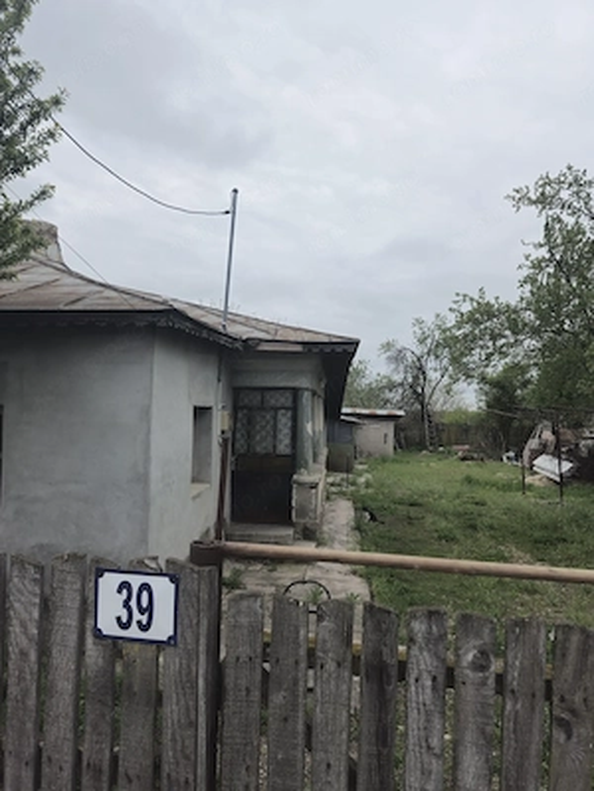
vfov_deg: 73.9
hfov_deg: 58.9
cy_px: 396
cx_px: 297
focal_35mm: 23
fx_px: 526
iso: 50
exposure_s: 1/1508
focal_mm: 5.54
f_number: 1.8
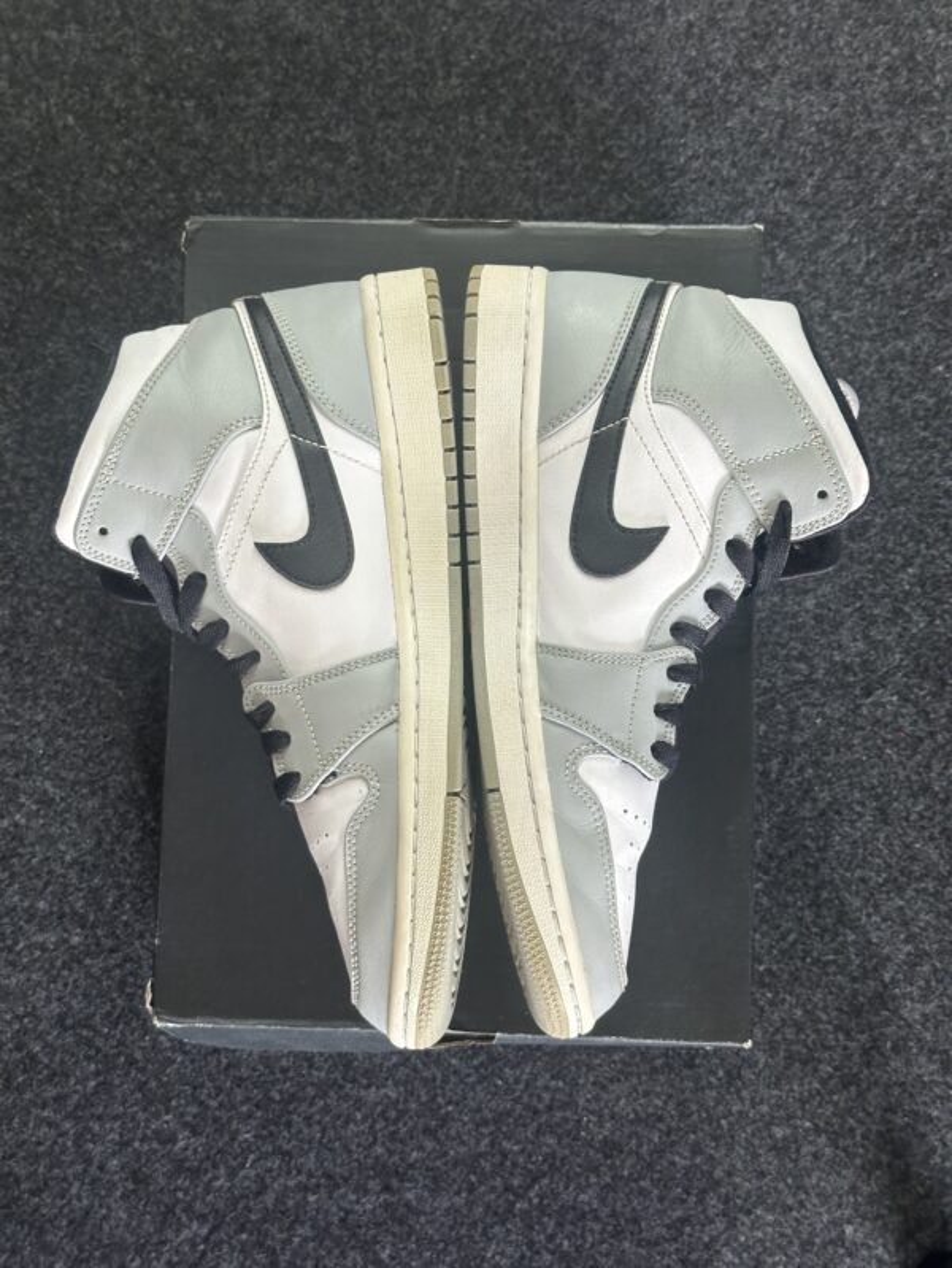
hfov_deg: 30.3
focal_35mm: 48
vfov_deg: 39.6
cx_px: 476
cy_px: 634
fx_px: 1759
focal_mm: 6.86
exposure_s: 1/50
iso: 125
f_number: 1.78
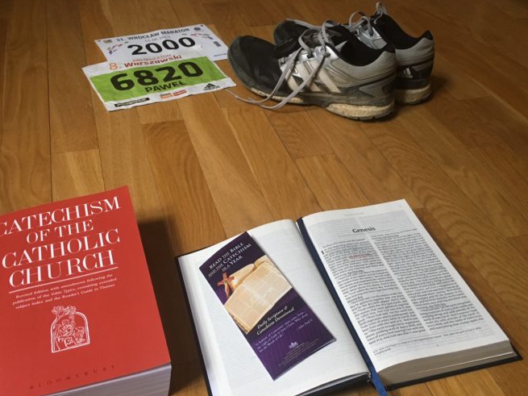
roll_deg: -2.0
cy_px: 224
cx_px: 239
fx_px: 519
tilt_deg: -42.0
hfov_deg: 53.9
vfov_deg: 41.7
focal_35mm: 34
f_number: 2.2
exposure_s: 1/33
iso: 160
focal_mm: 4.15
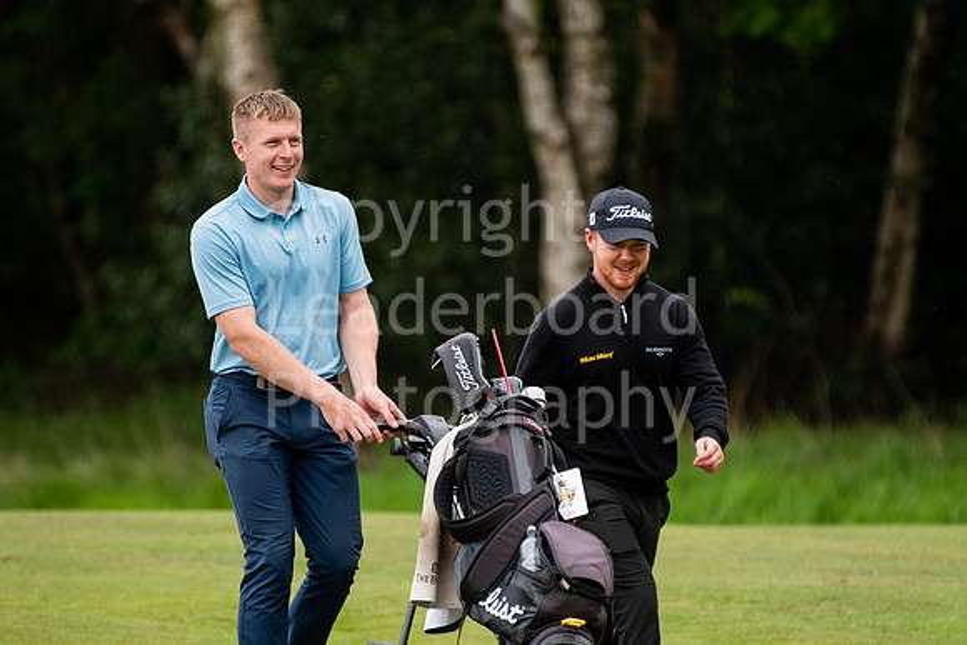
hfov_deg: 2.7
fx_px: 20150
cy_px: 322
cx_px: 484
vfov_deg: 1.8
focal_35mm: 750
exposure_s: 1/1600
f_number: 5.6
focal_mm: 500
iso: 1250
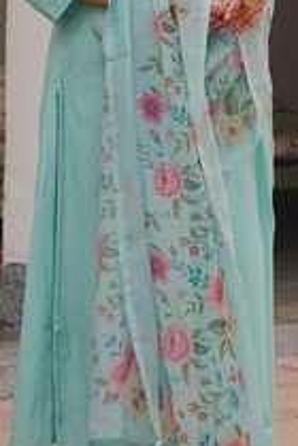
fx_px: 1552
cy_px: 92
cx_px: 168
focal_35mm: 125
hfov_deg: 11.0
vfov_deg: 16.3
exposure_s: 1/320
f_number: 5
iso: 400
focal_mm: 50
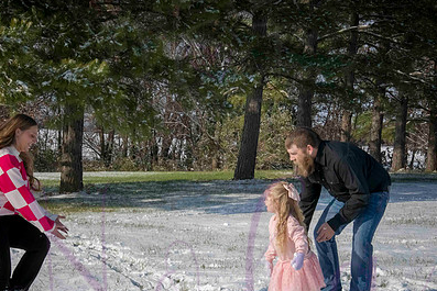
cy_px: 197
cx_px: 215
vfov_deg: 17.9
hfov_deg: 26.6
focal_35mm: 76
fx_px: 923
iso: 800
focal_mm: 52
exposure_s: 1/800
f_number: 22
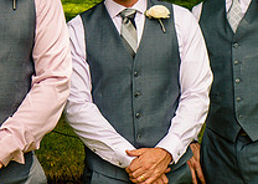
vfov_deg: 9.6
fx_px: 1090
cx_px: -27
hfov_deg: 13.2
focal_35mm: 149
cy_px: 55
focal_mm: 51
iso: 100
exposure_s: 1/80
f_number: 9
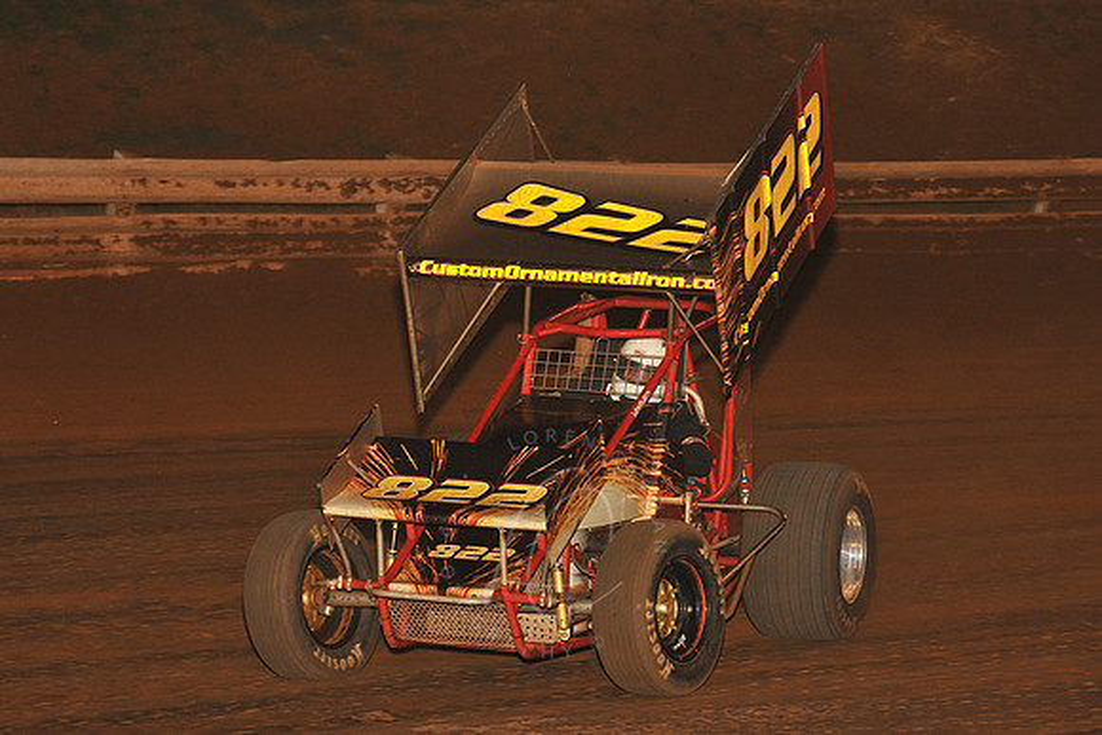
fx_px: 3827
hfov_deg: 16.4
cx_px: 551
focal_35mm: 125
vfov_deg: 11.0
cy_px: 368
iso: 800
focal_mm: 125
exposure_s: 1/320
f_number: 6.3
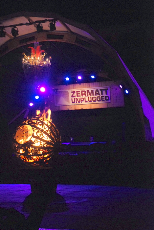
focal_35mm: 60
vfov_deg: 33.4
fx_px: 384
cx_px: 77
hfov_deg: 22.7
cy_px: 115
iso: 1600
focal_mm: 40
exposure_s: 1/100
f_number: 4.5
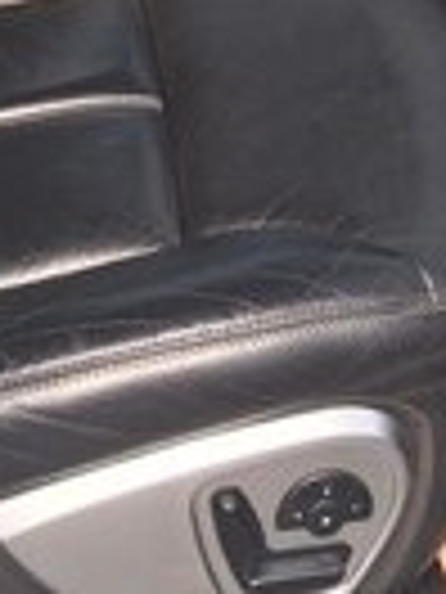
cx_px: 239
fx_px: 1873
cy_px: -400
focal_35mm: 109
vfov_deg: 15.9
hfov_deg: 13.6
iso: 32
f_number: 2.2
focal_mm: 4.15
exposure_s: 1/648
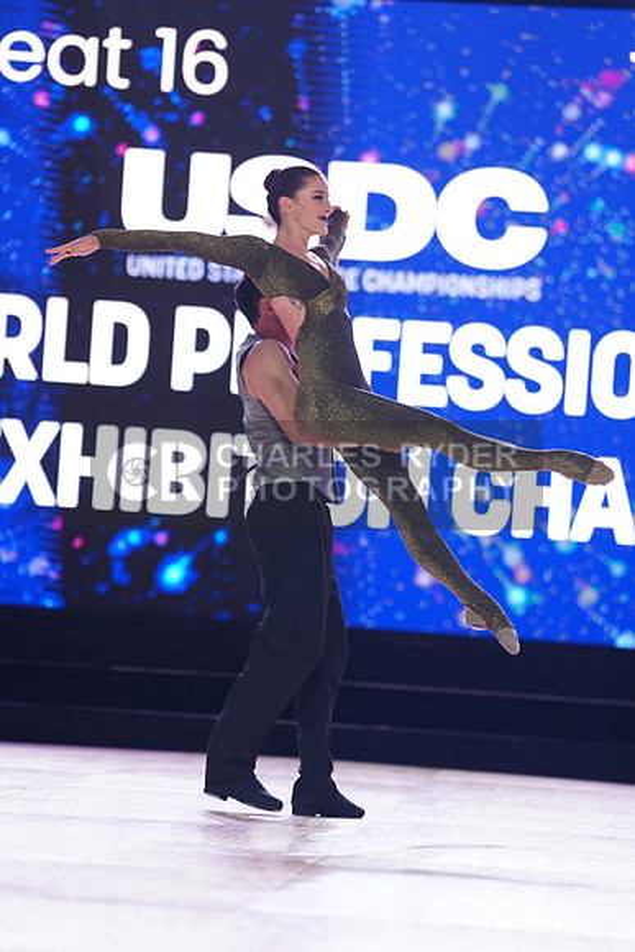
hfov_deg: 9.8
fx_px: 3702
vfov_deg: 14.7
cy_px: 476
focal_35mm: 140
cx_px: 318
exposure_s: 1/400
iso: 2000
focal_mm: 140
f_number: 2.8
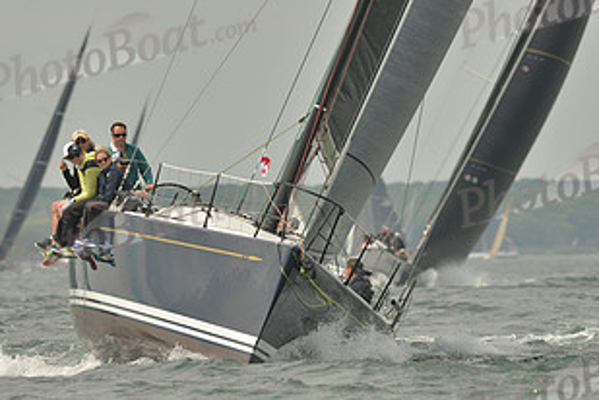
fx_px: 12511
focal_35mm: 752
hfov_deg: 2.7
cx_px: 359
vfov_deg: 1.8
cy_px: 306
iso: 280
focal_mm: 400
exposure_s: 1/1250
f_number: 7.1
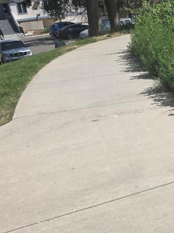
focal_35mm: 65
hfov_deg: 20.8
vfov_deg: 29.8
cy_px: 134
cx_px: 217
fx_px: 436
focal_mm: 6.3
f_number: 1.7
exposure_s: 1/7944
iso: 80
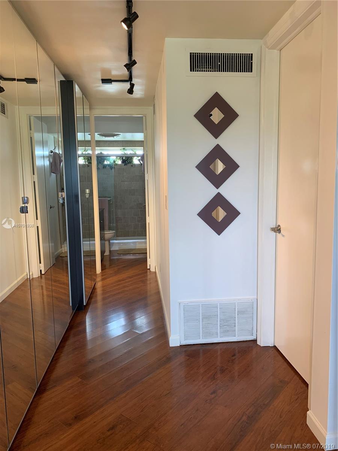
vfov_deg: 67.3
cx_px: 169
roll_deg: +0.8
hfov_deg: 53.1
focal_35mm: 26
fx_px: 338
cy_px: 226
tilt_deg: -5.9
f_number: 1.8
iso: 125
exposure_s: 1/60
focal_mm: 4.25
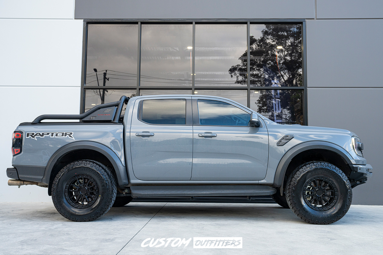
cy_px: 128
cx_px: 192
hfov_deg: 61.9
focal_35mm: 30
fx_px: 319
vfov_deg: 43.6
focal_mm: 30
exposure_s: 1/160
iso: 400
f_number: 4
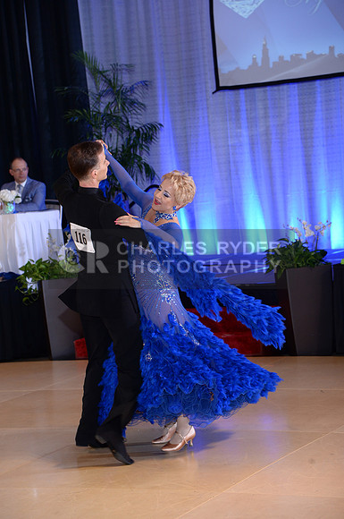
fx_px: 1366
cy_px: 260
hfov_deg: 14.4
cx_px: 172
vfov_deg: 21.5
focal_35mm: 95
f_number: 5.6
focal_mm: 95
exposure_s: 1/250
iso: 1250
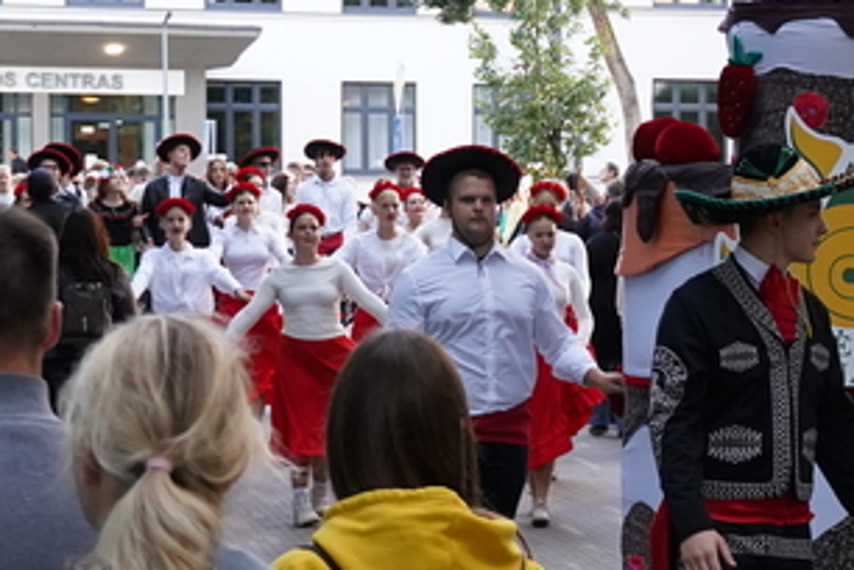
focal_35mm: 140
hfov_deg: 14.3
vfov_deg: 9.8
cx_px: 942
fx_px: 3321
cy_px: 366
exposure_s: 1/160
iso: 2500
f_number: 4.5
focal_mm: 35
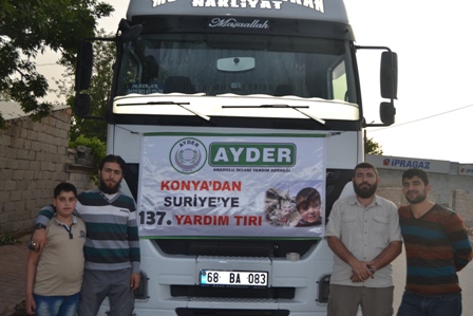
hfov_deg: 55.1
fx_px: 453
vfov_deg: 38.4
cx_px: 236
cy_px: 158
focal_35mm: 34
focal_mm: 23
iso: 100
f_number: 5
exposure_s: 1/200
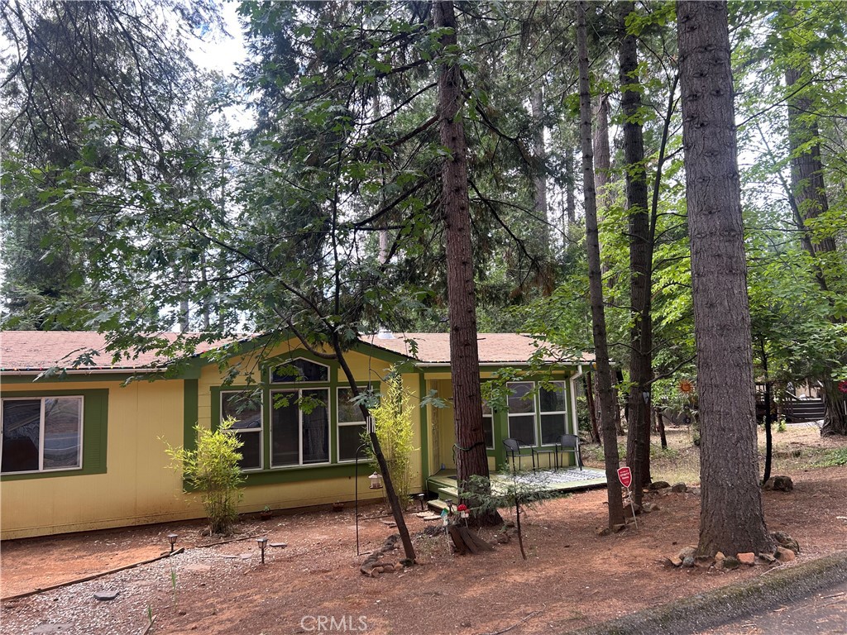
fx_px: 636
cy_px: 318
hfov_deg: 67.3
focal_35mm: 26
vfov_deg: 53.1
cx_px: 424
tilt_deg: +4.7
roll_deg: +1.6
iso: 40
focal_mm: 5.7
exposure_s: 1/279
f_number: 1.5
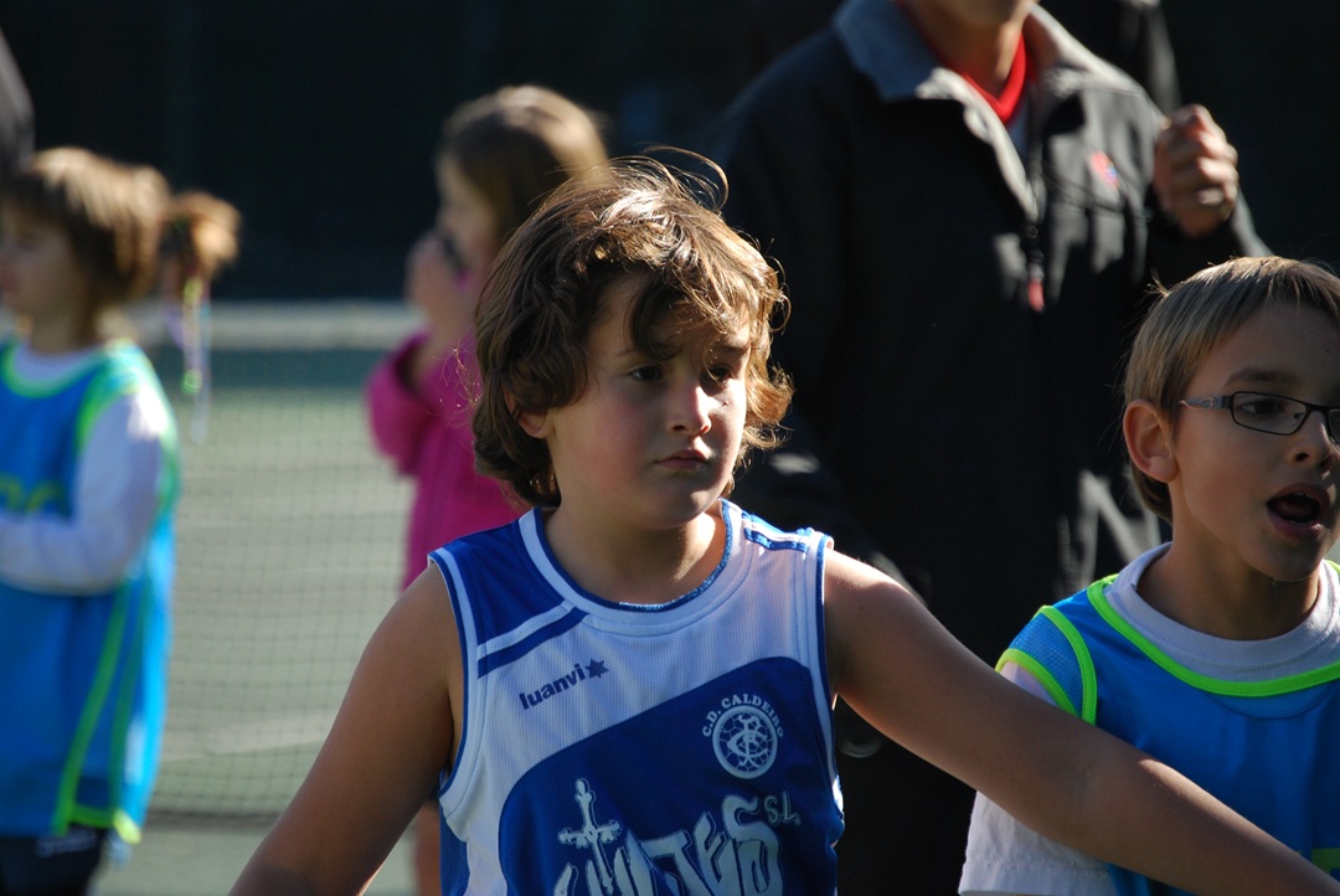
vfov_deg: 4.6
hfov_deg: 6.9
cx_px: 670
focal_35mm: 300
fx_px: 11175
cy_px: 448
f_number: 5.6
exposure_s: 1/500
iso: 400
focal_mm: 200
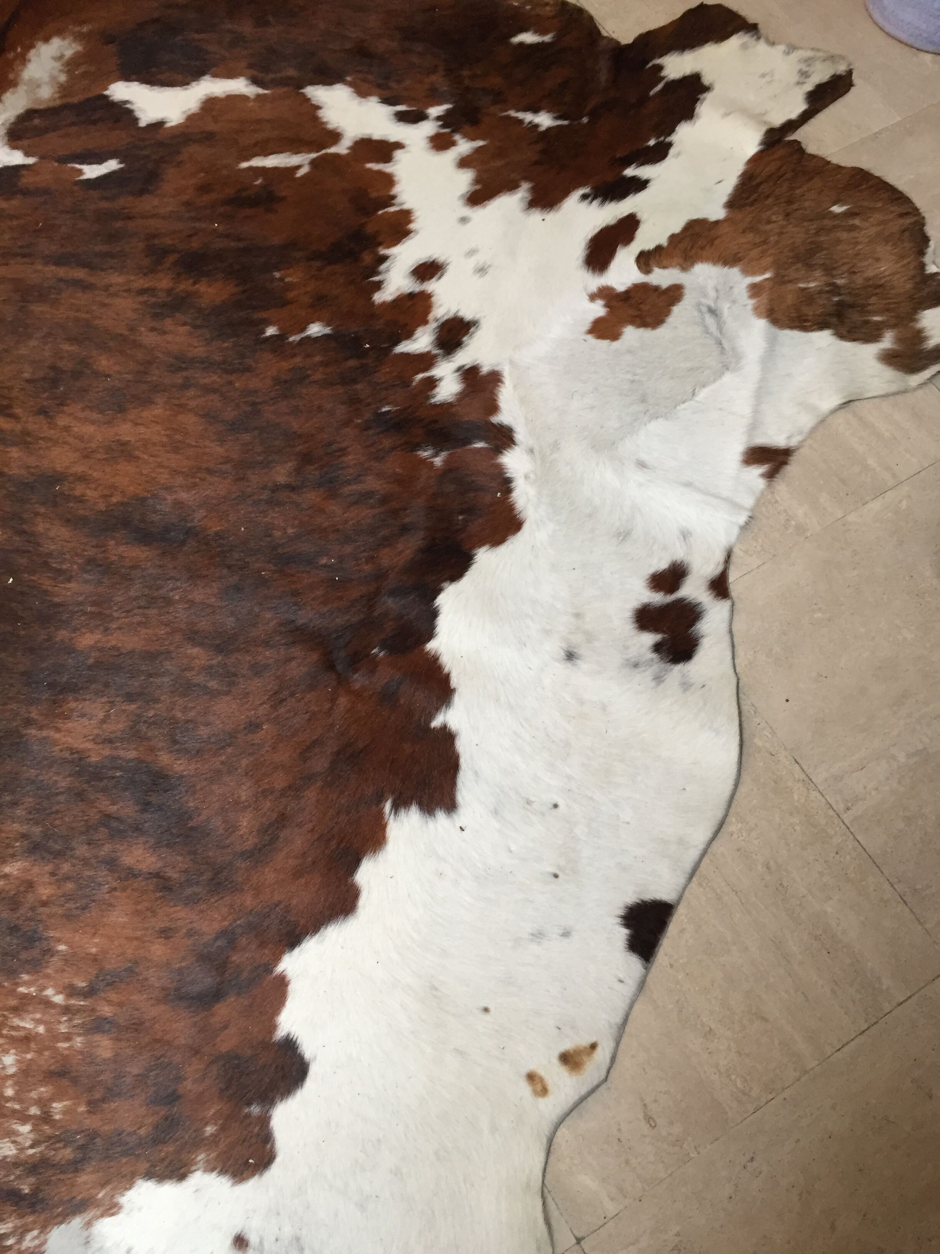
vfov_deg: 61.7
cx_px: 470
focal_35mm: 29
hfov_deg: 48.2
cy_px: 627
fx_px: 1050
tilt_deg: -67.6
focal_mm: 4.15
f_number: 2.2
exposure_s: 1/33
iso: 125
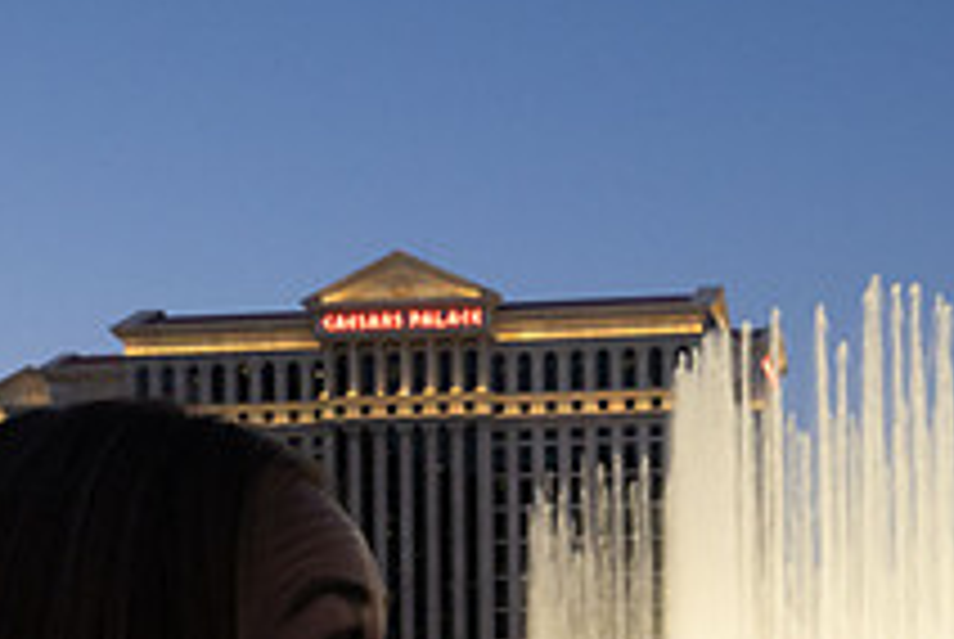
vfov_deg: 15.8
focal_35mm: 82
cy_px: 857
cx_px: 716
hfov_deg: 24.5
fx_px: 2176
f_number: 9
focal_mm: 30
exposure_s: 1/60
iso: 2500
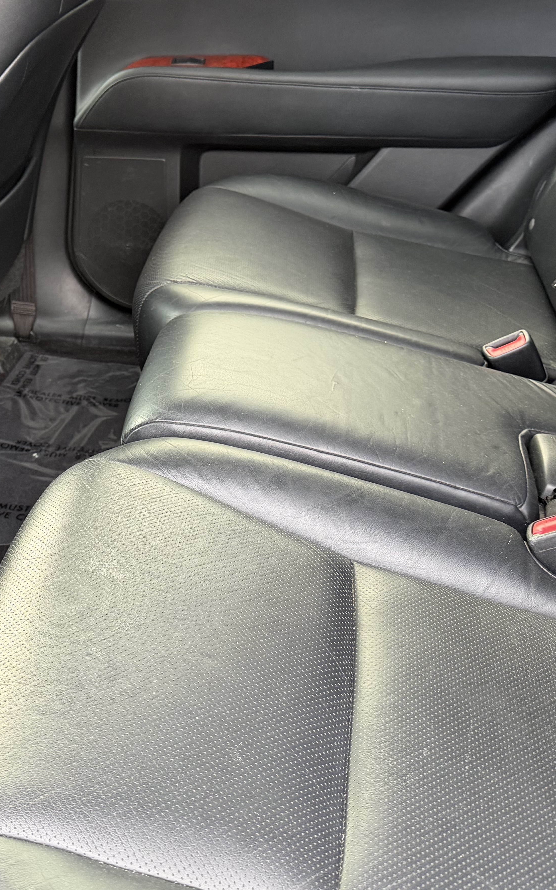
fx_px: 994
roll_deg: +1.5
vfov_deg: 48.0
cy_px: 373
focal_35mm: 41
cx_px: 55
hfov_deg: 29.9
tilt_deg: -23.0
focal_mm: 6.76
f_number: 1.78
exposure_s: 1/60
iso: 250
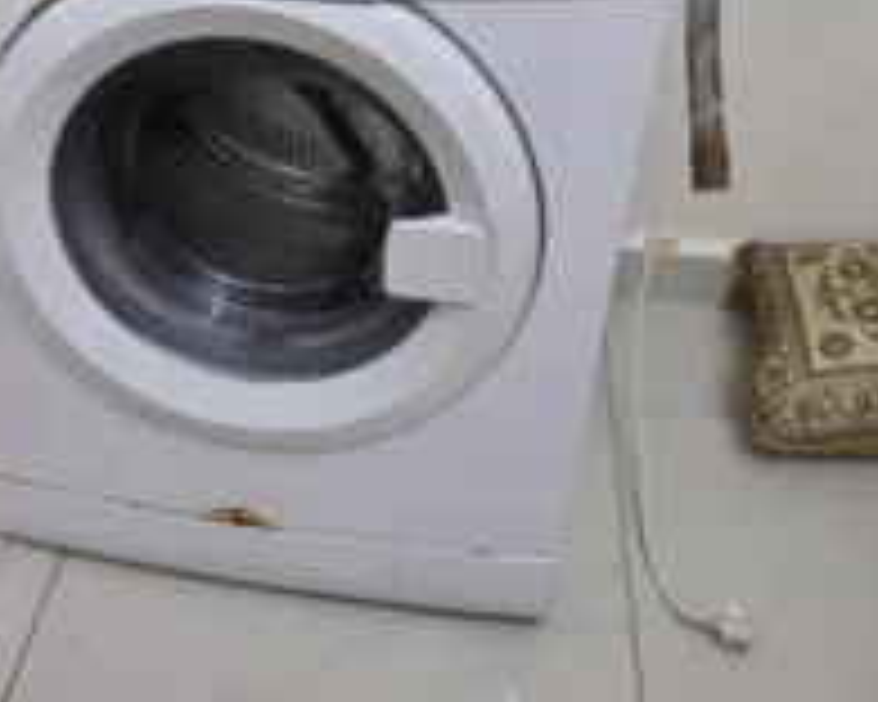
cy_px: 274
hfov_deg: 39.7
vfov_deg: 32.6
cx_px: 275
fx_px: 1195
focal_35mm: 46
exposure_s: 1/100
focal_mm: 6.3
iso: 640
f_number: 1.7
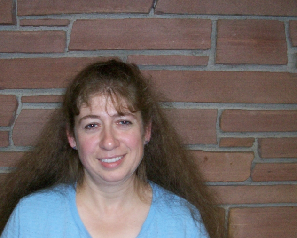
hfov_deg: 43.5
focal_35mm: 42
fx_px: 369
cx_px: 114
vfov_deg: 35.6
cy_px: 140
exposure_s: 1/60
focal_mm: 5.7
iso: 160
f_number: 2.8
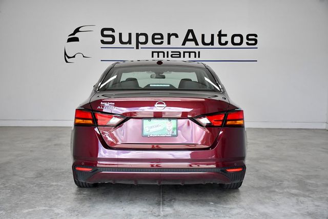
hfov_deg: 43.6
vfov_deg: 29.9
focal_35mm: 45
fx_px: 410
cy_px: 110
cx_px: 164
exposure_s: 1/2500
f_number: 4
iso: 2500
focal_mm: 30
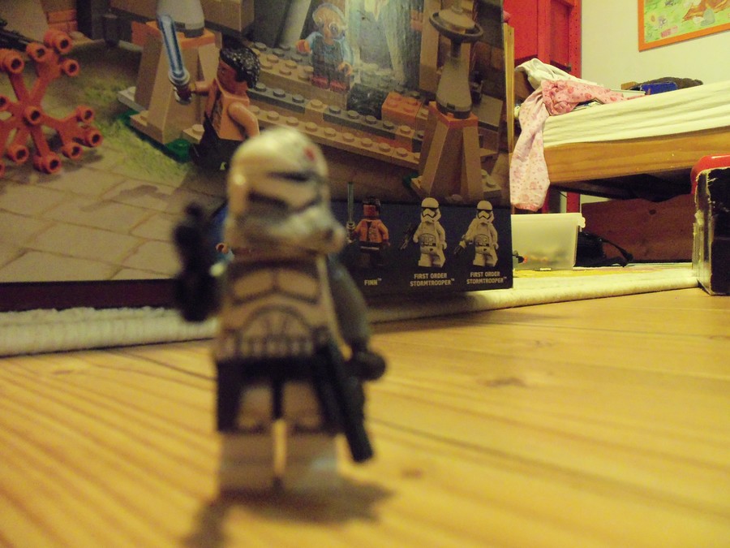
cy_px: 274
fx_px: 612
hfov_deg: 61.7
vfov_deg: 48.2
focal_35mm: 29
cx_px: 365
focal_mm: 5.2
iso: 400
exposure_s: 1/3.33
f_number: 3.4
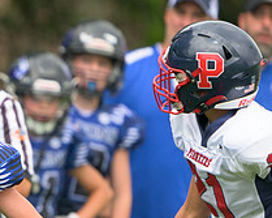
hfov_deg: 0.8
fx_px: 19215
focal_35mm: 2388
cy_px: 196
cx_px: -182
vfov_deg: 0.6
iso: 400
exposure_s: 1/1600
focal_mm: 560
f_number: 4
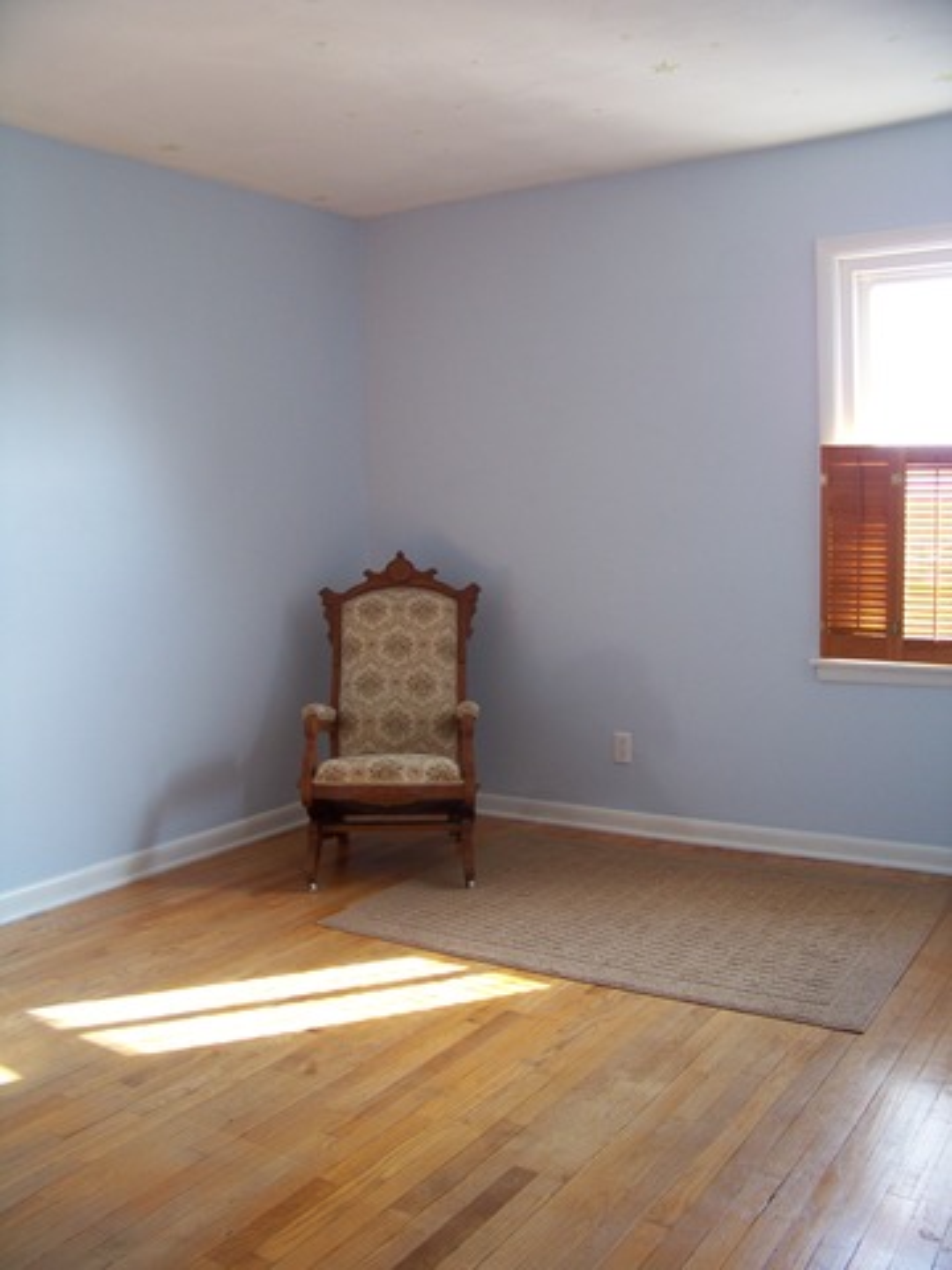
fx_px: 1210
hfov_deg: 42.9
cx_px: 476
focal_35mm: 33
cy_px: 635
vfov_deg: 55.4
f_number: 2.8
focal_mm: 5.85
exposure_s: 1/30
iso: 125
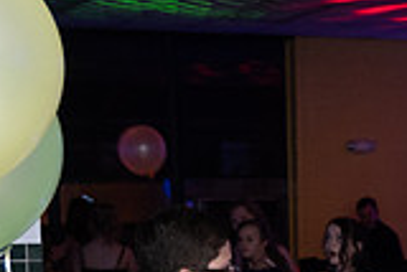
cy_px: 466
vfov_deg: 10.3
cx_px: 346
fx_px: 1437
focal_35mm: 127
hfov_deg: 16.0
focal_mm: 23.4
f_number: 2.8
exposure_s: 1/30
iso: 1600
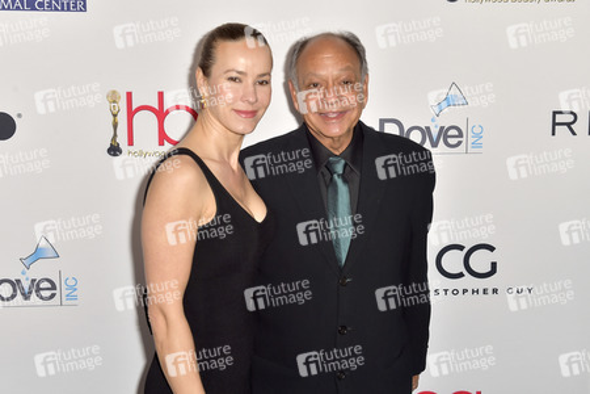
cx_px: 295
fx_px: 787
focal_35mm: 48
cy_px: 197
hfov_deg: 41.1
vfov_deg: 28.1
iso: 400
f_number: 6.3
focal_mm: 48
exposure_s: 1/250
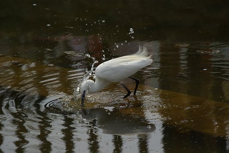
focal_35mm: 465
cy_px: 76
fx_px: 2962
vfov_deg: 3.0
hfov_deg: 4.4
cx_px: 114
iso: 200
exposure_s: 1/1000
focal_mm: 310
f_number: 6.7
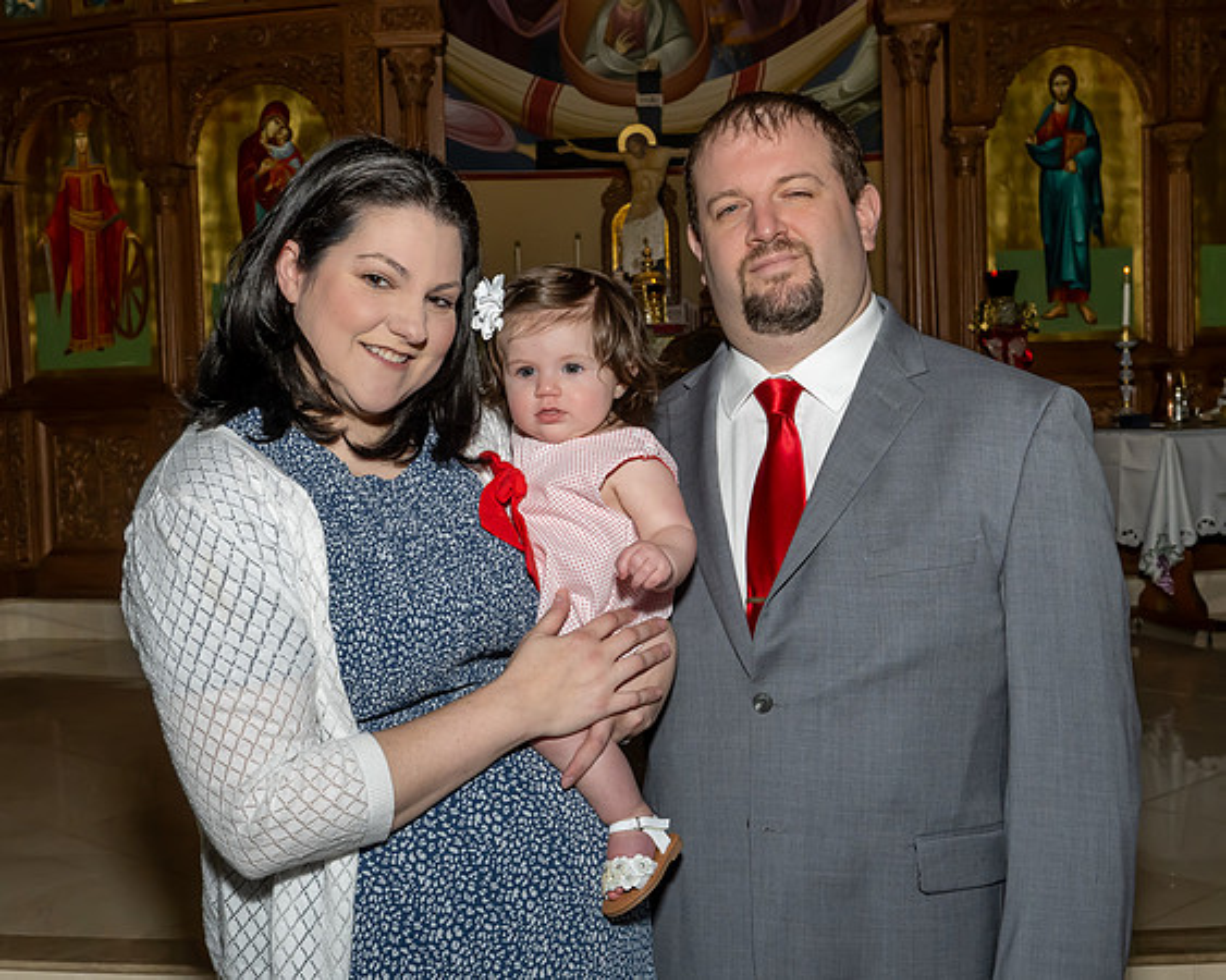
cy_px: 489
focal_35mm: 45
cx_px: 561
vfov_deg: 33.3
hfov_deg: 41.0
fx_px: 1638
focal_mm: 26
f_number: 8
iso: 640
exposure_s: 1/250
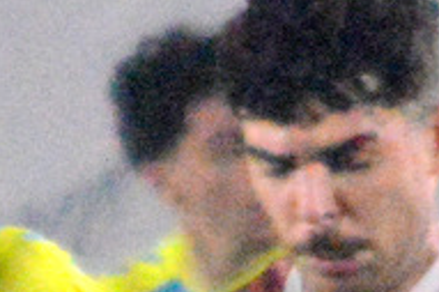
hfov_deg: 0.8
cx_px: 7
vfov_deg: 0.5
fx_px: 31629
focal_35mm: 2596
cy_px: 905
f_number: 5.3
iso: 6400
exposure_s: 1/200
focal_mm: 220
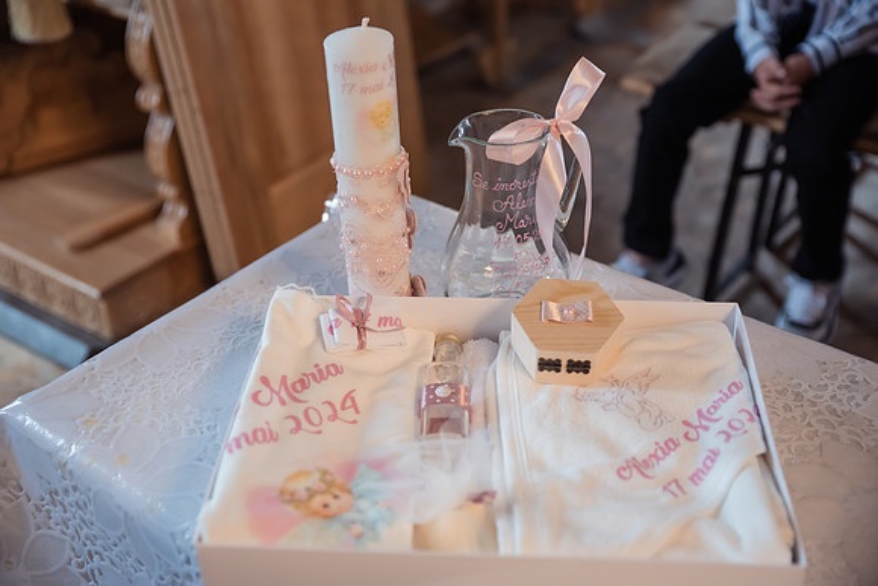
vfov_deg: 28.1
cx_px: 439
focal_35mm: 48
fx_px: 1171
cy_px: 293
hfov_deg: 41.1
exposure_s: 1/60
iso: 1600
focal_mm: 48
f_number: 2.8
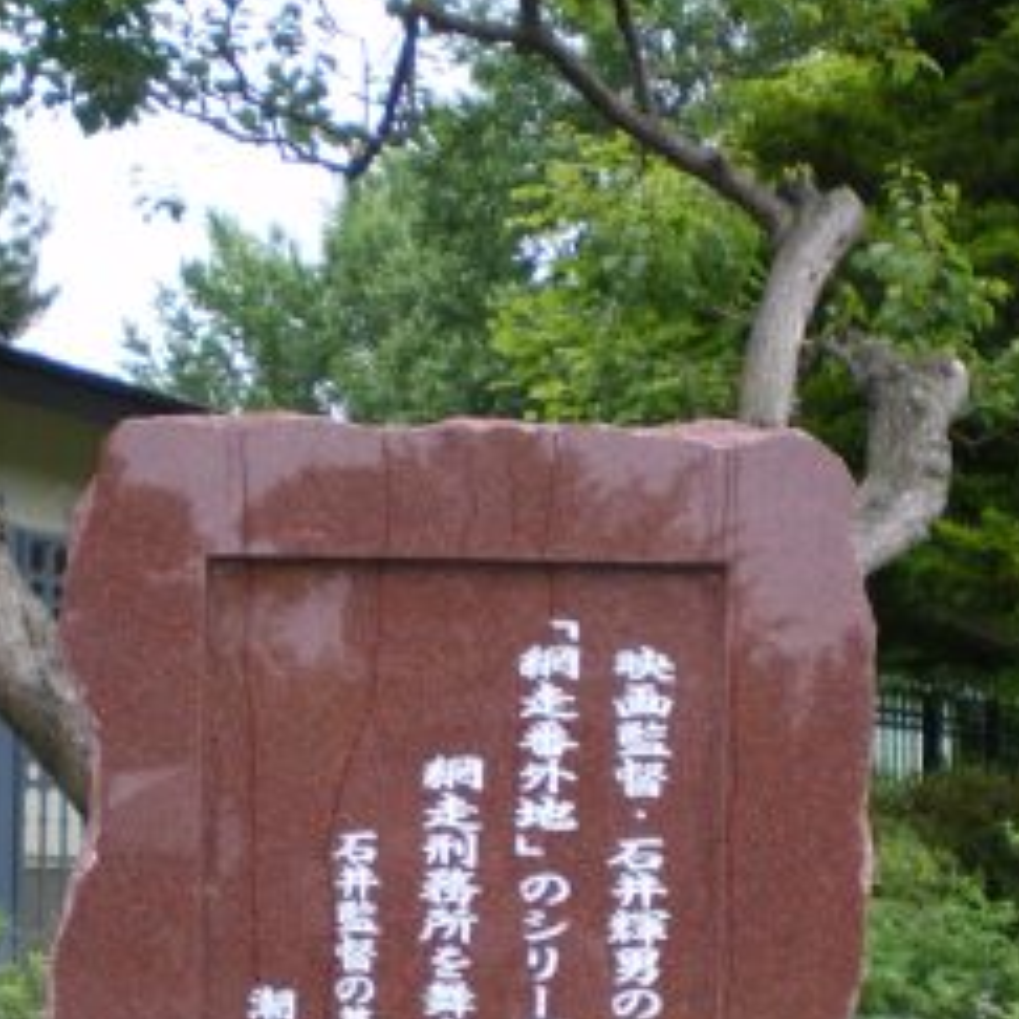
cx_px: 478
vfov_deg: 26.8
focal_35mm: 62
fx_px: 2065
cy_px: 910
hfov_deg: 27.7
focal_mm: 6.3
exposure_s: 1/80
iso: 64
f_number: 3.1
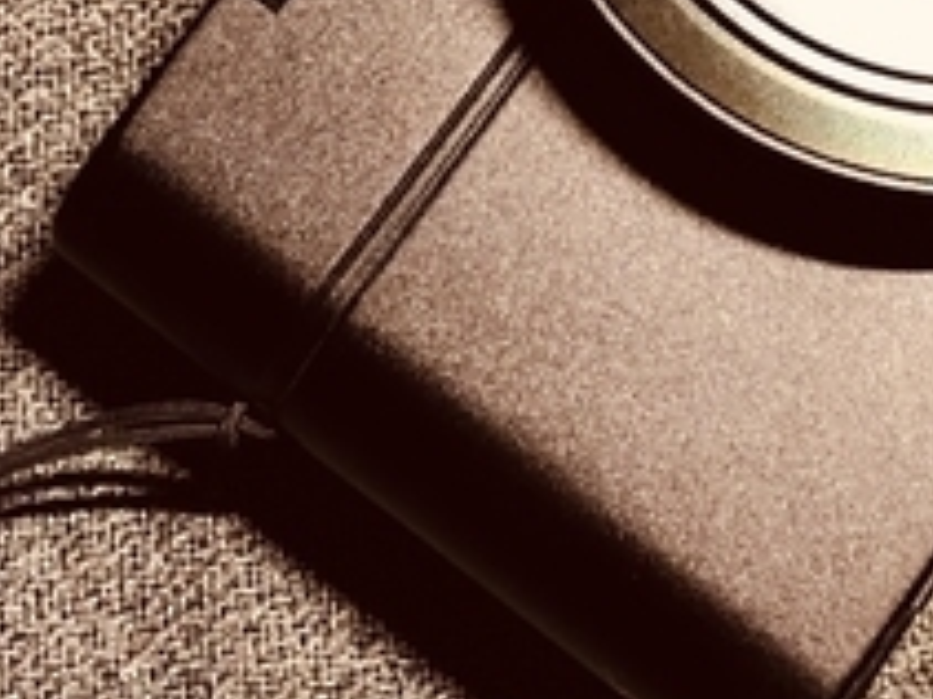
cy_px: -270
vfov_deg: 13.3
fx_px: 2855
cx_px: 628
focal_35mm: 106
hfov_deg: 18.5
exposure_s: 1/13
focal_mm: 4
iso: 100
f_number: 1.8
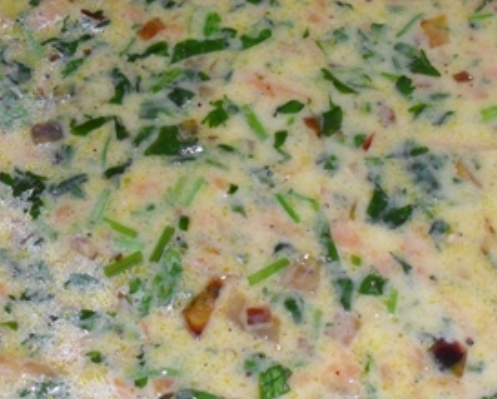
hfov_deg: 23.5
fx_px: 1178
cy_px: 246
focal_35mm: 80
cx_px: 382
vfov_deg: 19.2
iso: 200
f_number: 3.2
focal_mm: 6.3
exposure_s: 1/45
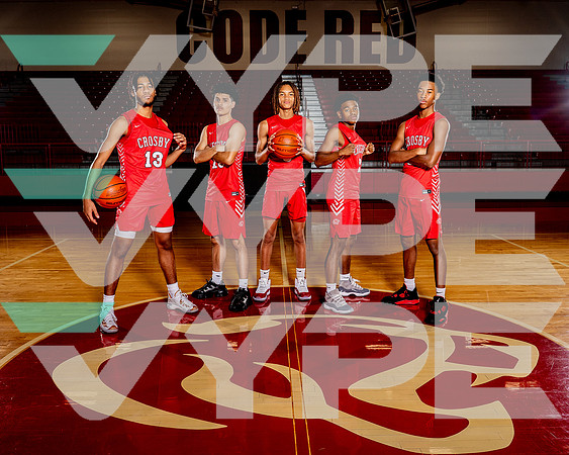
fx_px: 567
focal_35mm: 34
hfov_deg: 53.3
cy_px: 212
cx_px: 283
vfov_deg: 43.7
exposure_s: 1/250
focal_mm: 26
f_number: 8
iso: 400
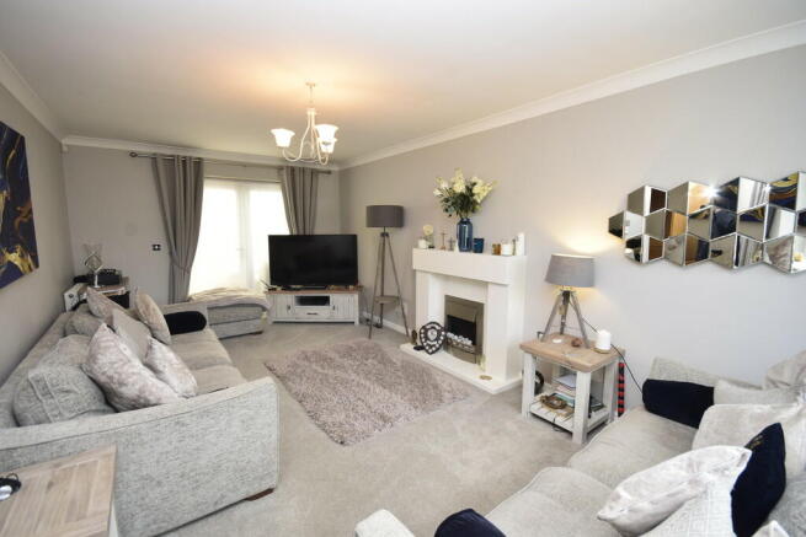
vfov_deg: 77.4
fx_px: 336
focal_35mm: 15
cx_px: 403
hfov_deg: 100.4
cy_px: 268
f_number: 8
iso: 1000
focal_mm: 10
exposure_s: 1/60
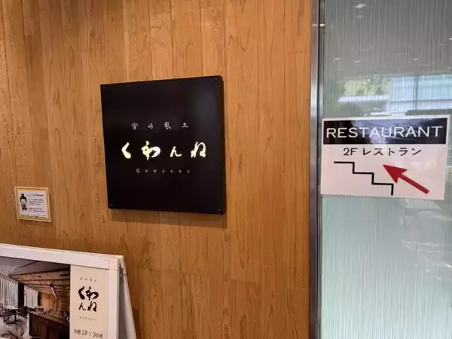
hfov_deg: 71.6
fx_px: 313
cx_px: 226
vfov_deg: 56.8
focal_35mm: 24
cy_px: 170
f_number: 1.78
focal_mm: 6.76
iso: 64
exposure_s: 1/100
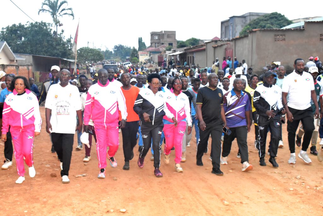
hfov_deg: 43.6
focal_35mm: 45
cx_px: 162
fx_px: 404
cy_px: 108
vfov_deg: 29.9
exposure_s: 1/100
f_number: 5.6
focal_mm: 30
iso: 5000
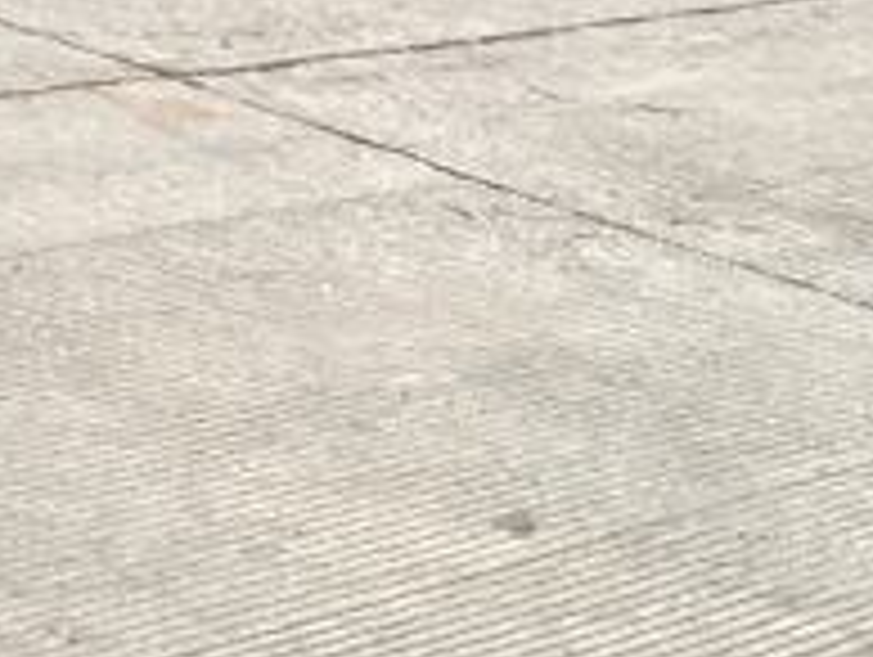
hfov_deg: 10.9
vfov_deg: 9.3
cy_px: -472
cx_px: -1206
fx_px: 3863
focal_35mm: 153
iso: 20
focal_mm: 3
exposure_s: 1/2227
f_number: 1.8
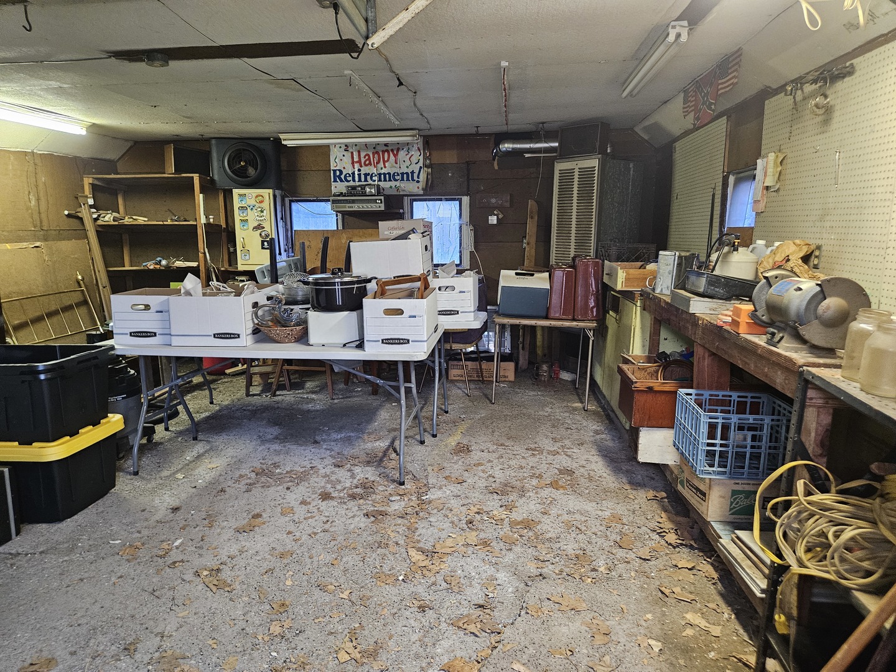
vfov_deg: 58.9
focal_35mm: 23
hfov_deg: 73.9
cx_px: 448
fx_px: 595
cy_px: 336
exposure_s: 1/60
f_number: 1.8
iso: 640
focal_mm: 5.4
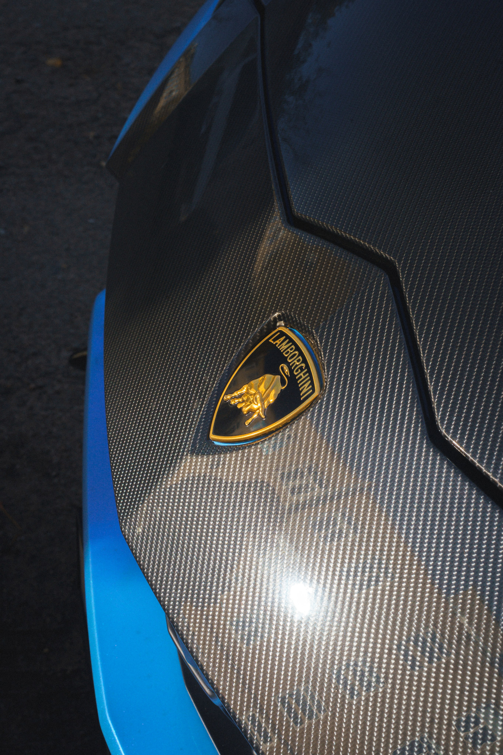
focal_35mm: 50
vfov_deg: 39.6
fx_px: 1048
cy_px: 378
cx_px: 252
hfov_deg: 27.0
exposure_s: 1/125
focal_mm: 50
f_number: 14
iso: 1000
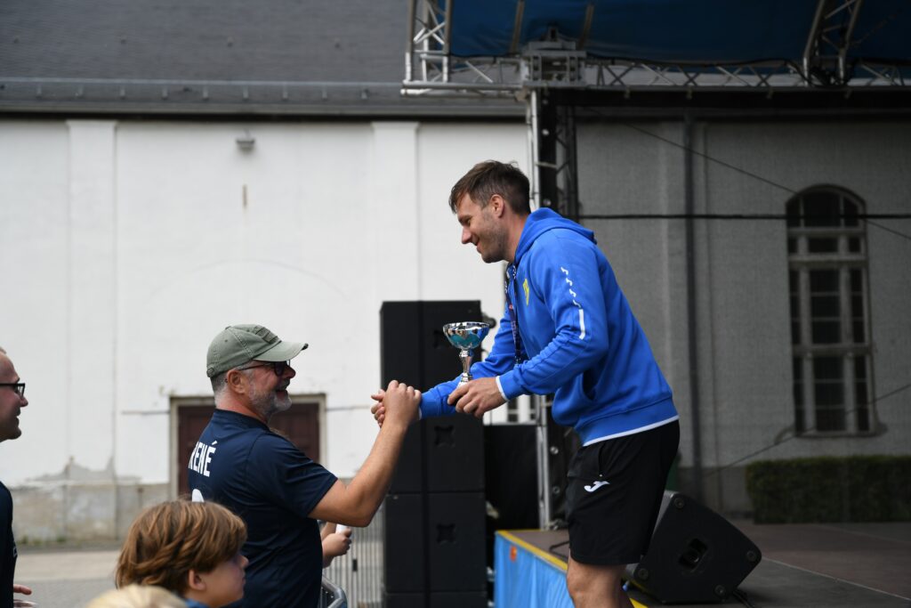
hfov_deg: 35.6
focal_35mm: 56
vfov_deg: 24.2
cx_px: 456
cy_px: 304
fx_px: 1417
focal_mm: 56
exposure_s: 1/1600
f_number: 2.8
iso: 250
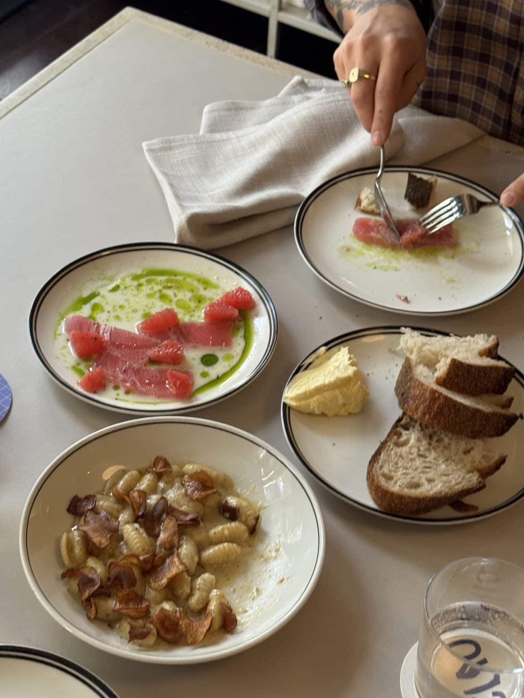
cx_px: 181
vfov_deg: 30.7
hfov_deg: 23.2
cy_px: 370
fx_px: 1271
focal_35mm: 63
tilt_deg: -45.7
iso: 100
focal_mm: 6.76
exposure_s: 1/71
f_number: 1.78
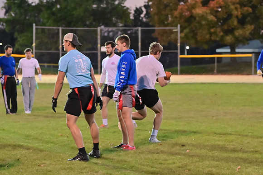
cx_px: 132
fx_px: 1206
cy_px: 88
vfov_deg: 8.3
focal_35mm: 165
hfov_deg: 12.4
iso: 6400
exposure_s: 1/400
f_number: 4
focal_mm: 110
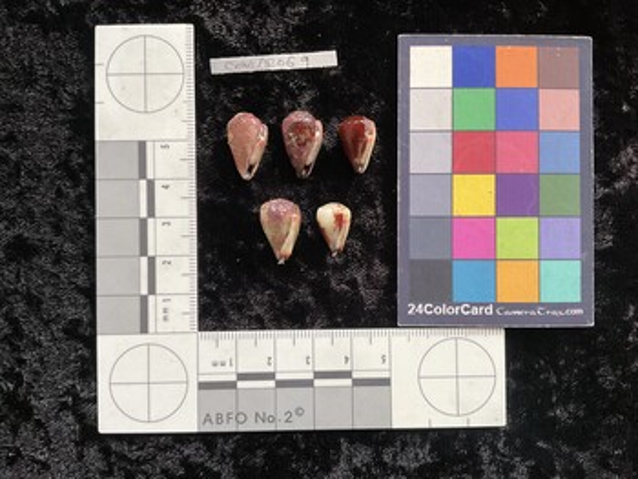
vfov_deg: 48.3
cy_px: 240
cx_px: 319
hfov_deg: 61.6
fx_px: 535
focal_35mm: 29
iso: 125
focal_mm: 3
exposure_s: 1/60
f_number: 1.8
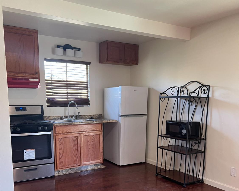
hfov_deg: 52.8
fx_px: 240
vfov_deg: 42.4
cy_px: 135
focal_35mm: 34
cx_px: 119
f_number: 1.5
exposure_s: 1/60
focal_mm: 5.7
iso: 125
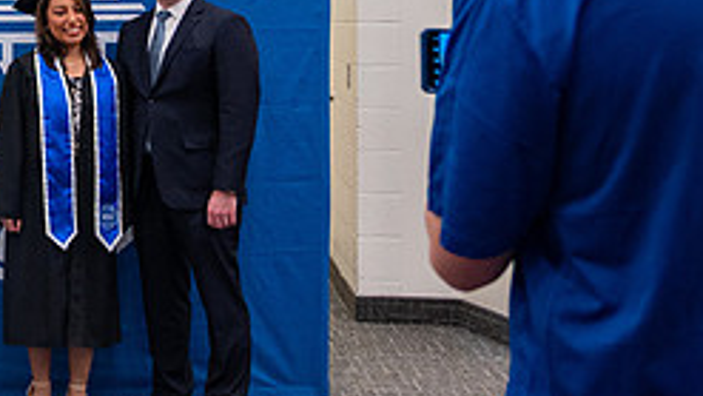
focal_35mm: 82
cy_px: 26
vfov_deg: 14.6
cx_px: -162
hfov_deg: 23.5
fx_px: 1529
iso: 1250
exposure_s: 1/160
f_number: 4
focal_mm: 26
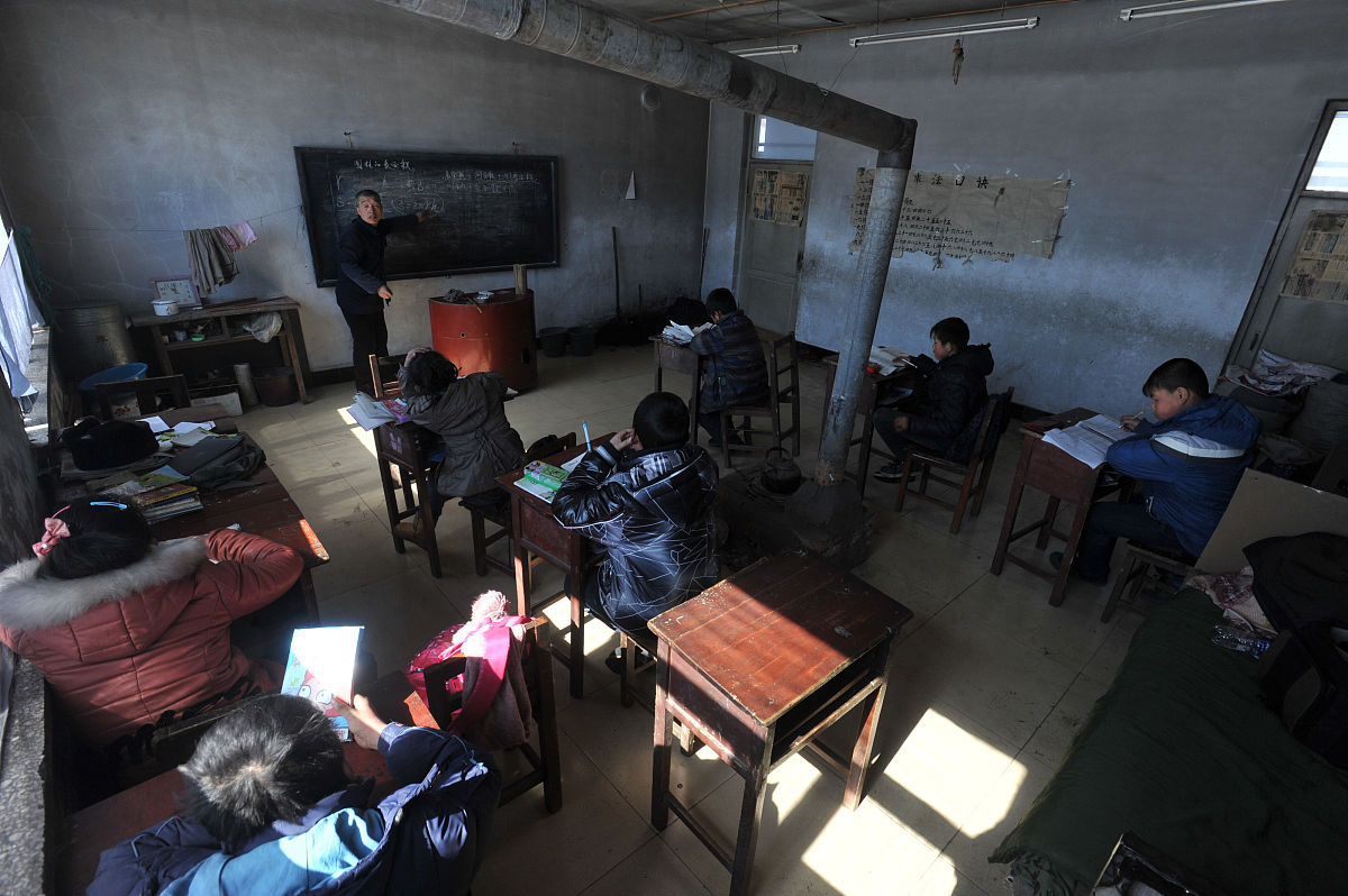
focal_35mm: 17
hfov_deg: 93.3
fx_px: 636
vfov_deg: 70.3
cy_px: 448
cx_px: 674
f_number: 8
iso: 320
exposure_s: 1/125
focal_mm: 17
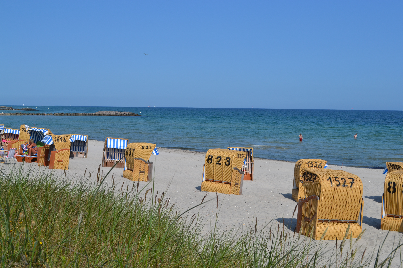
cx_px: 202
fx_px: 504
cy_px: 134
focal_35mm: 45
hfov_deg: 43.6
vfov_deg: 29.9
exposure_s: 1/320
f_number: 9
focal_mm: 30
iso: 100
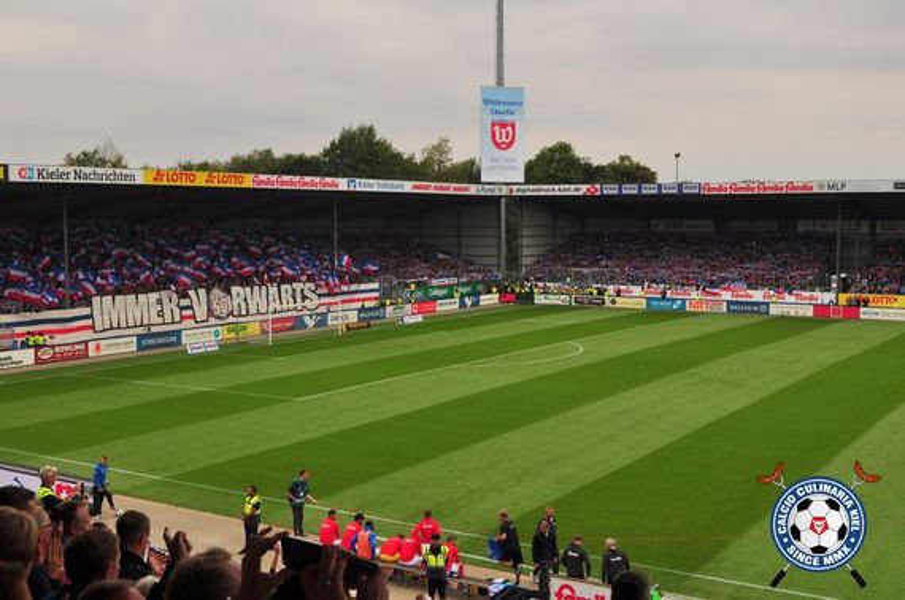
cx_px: 452
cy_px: 300
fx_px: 979
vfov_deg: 34.1
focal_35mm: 39
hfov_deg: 49.6
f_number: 6.3
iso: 250
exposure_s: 1/640
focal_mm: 26
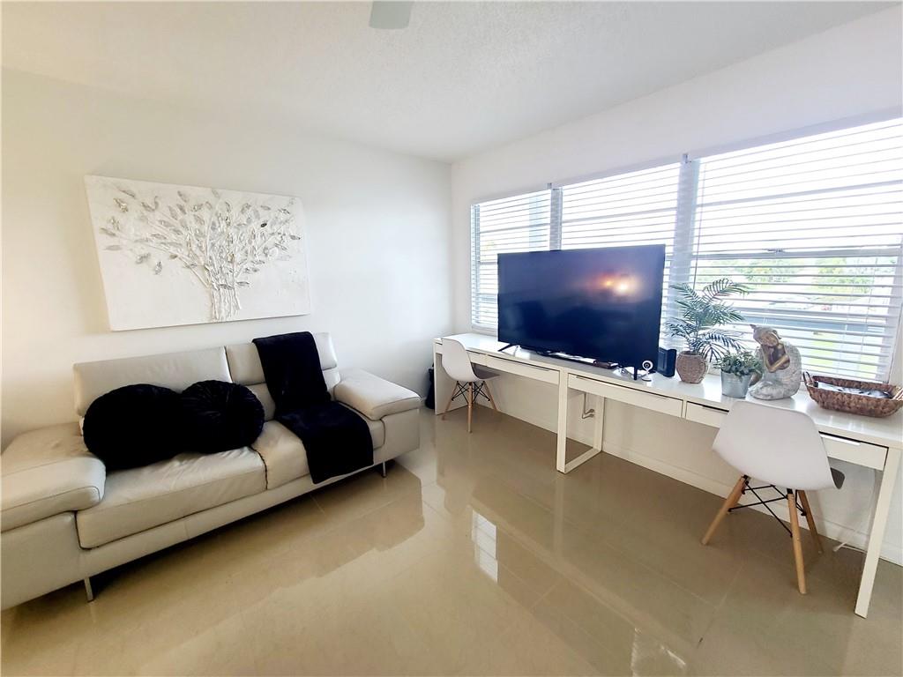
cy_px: 338
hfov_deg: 106.2
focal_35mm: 13
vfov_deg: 89.9
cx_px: 452
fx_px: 339
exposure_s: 1/60.2
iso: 400
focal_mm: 2.2
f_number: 2.2
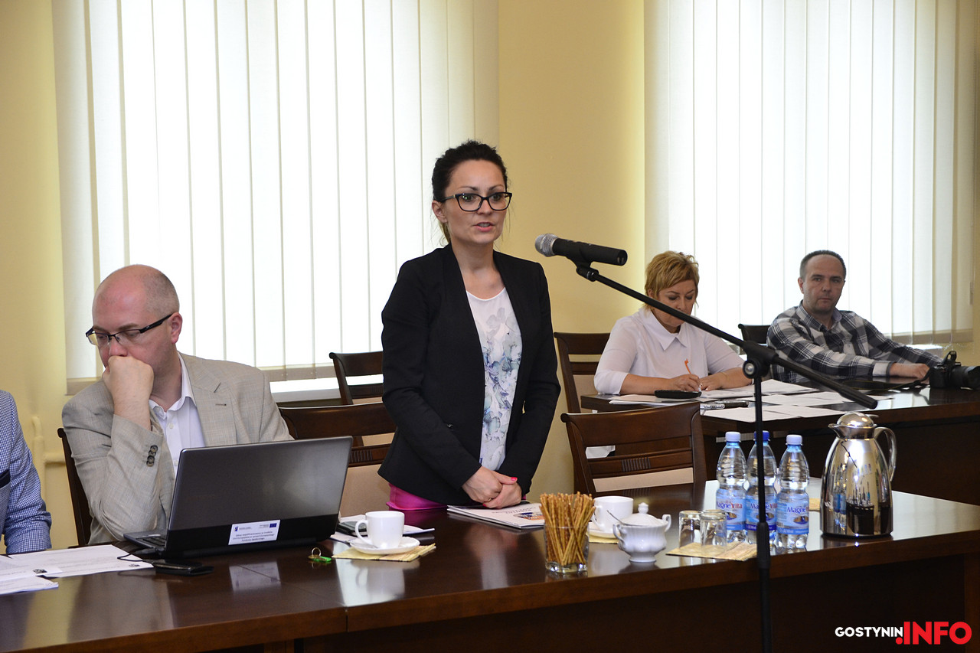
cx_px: 490
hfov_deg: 27.0
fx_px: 2041
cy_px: 326
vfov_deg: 18.2
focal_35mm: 75
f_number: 4
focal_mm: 50
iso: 800
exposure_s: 1/80
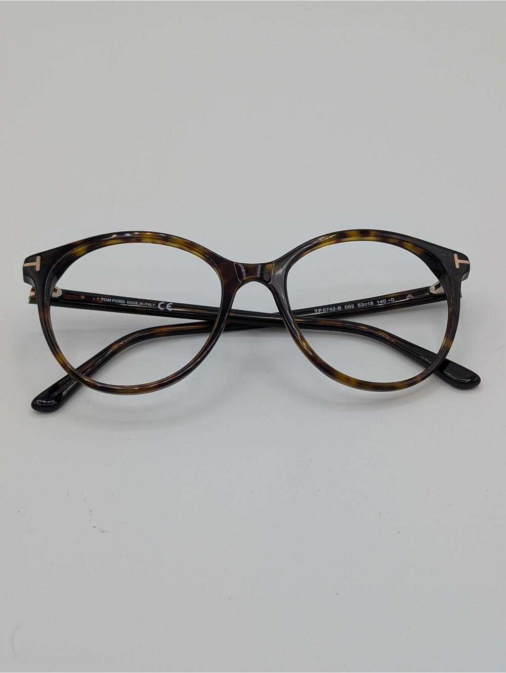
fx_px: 953
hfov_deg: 29.7
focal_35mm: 49
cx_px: 253
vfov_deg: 38.9
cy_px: 336
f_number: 1.68
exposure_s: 1/388
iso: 29
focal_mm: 6.9
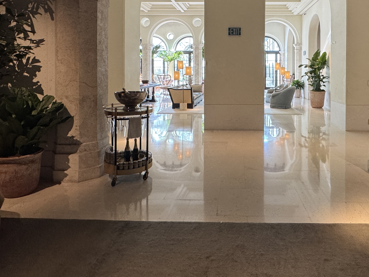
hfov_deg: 68.1
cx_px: 235
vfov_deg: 52.8
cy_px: 74
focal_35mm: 25
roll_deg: -0.5
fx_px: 266
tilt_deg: -1.1
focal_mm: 2.22
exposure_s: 1/60
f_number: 2.2
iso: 200
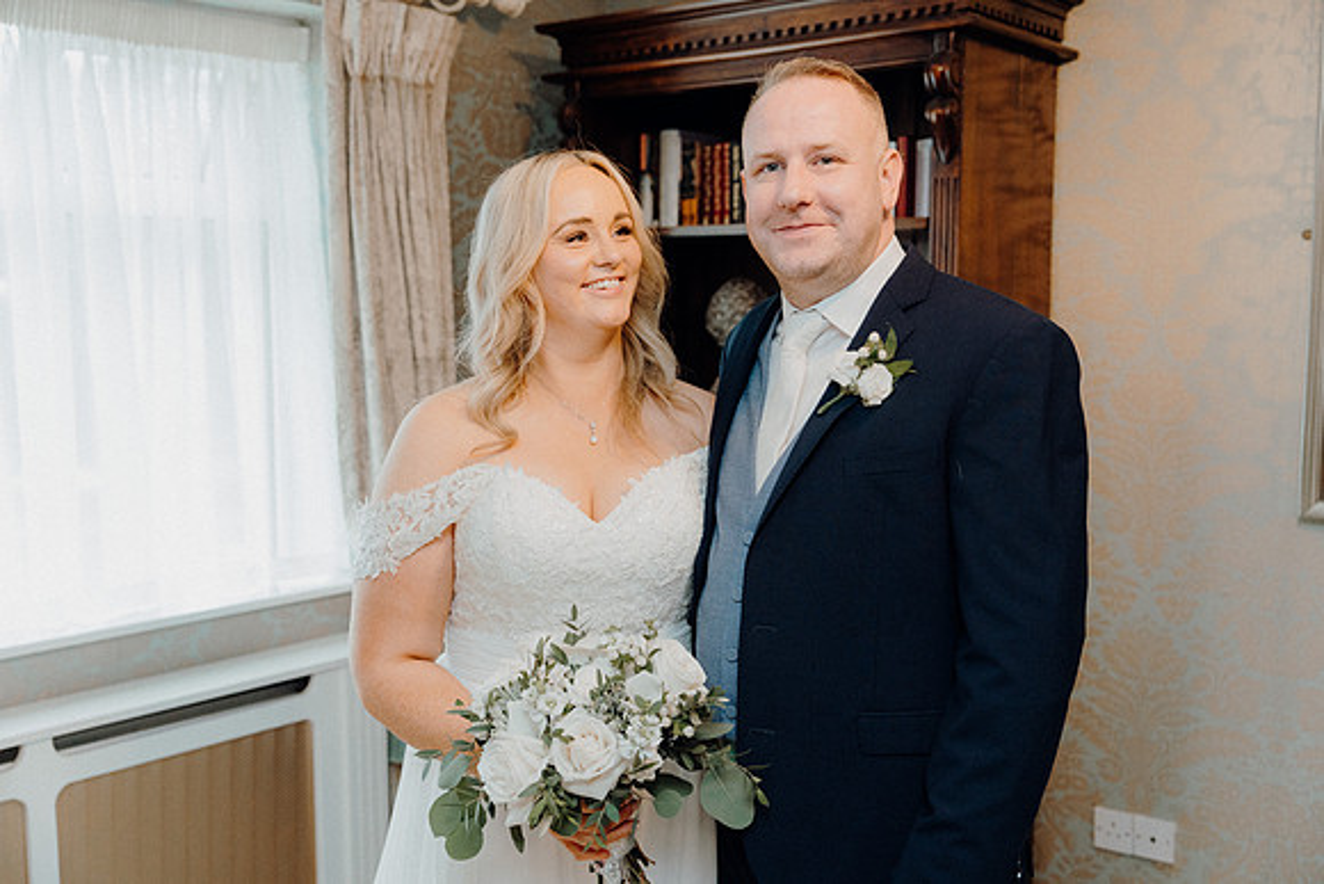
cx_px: 662
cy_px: 442
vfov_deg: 35.1
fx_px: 1398
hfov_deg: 50.7
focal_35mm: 38
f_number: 3.5
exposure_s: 1/160
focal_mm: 38
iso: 2500
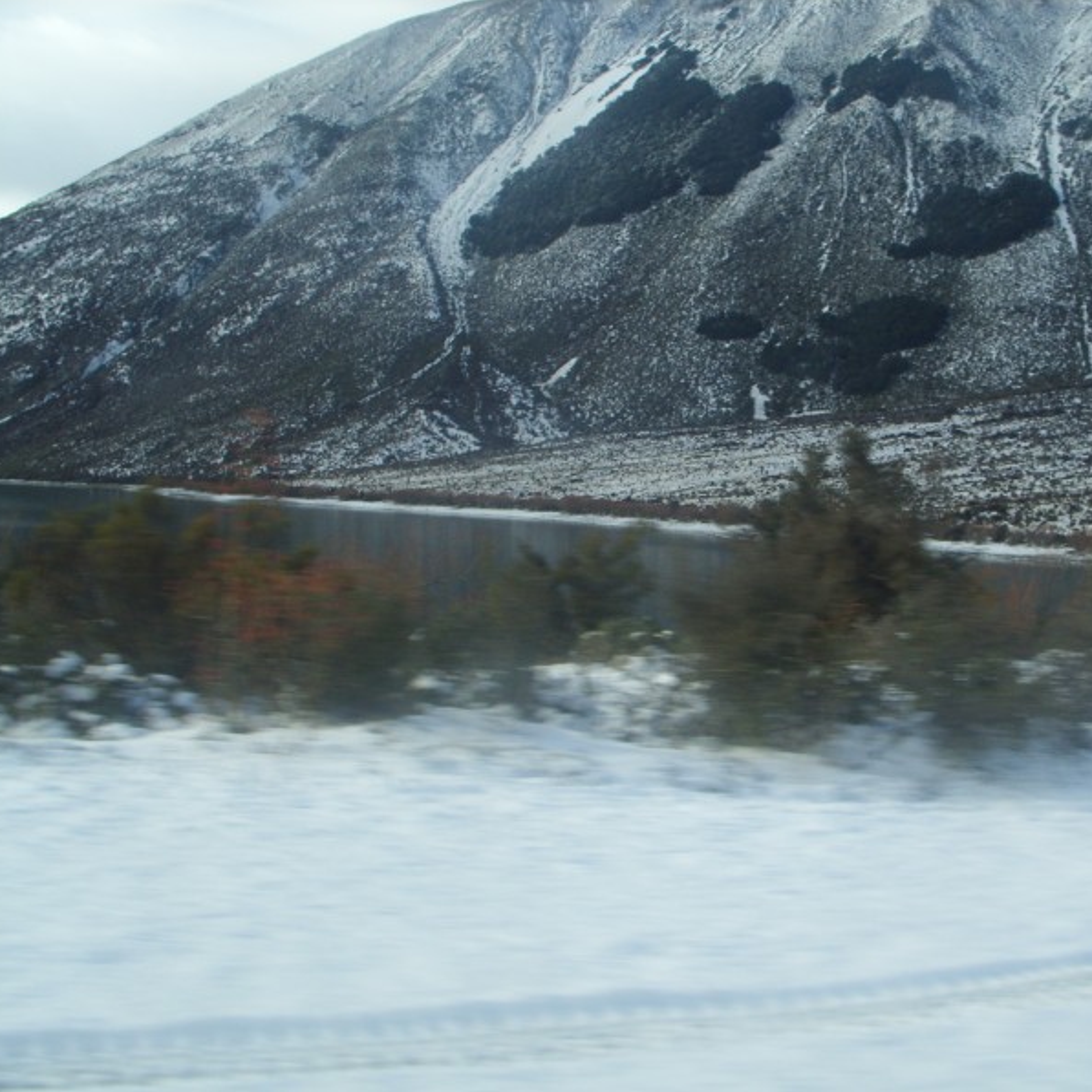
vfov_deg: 37.6
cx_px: 719
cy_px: 547
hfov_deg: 37.2
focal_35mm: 45
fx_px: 1606
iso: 50
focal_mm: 7.8
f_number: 5.7
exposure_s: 1/209
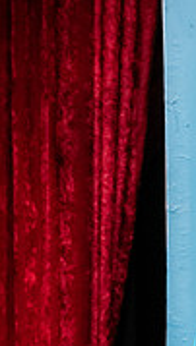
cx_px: 272
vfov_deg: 6.8
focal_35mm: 316
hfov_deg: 3.8
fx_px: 2913
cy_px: 373
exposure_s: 1/200
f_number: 3.2
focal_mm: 120
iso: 3200
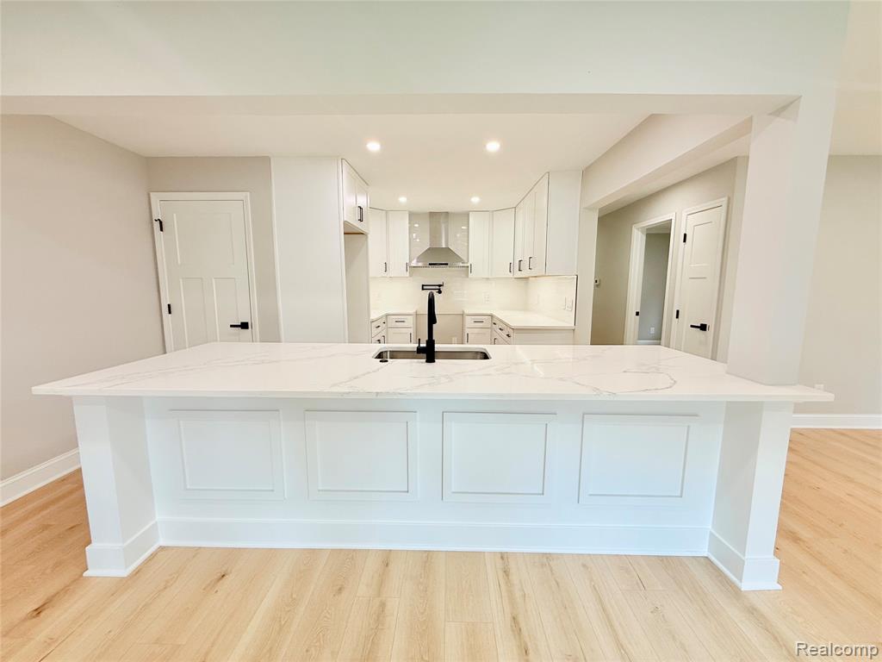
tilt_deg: -7.5
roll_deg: -0.6
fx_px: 357
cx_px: 441
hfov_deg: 102.1
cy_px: 331
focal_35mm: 14
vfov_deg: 85.7
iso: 64
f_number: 2.2
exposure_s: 1/120
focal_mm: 2.22
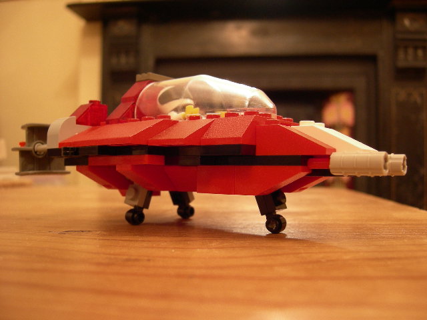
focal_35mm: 36
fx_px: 444
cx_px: 214
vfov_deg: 39.7
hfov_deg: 51.4
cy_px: 160
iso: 180
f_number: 2.7
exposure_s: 1/3.9
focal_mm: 7.5
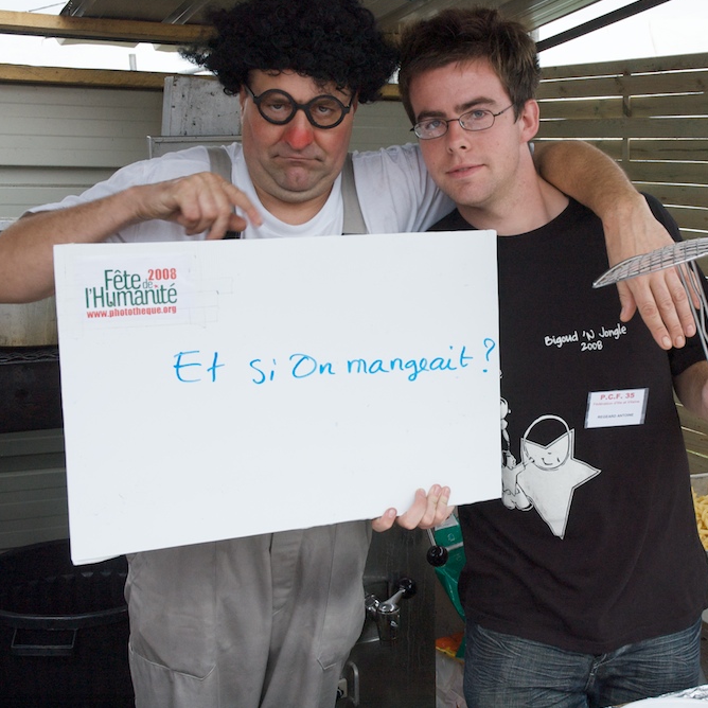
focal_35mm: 53
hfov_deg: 32.2
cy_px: 351
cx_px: 449
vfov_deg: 32.4
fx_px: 1218
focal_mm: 27
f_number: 7.1
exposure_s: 1/200
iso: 200
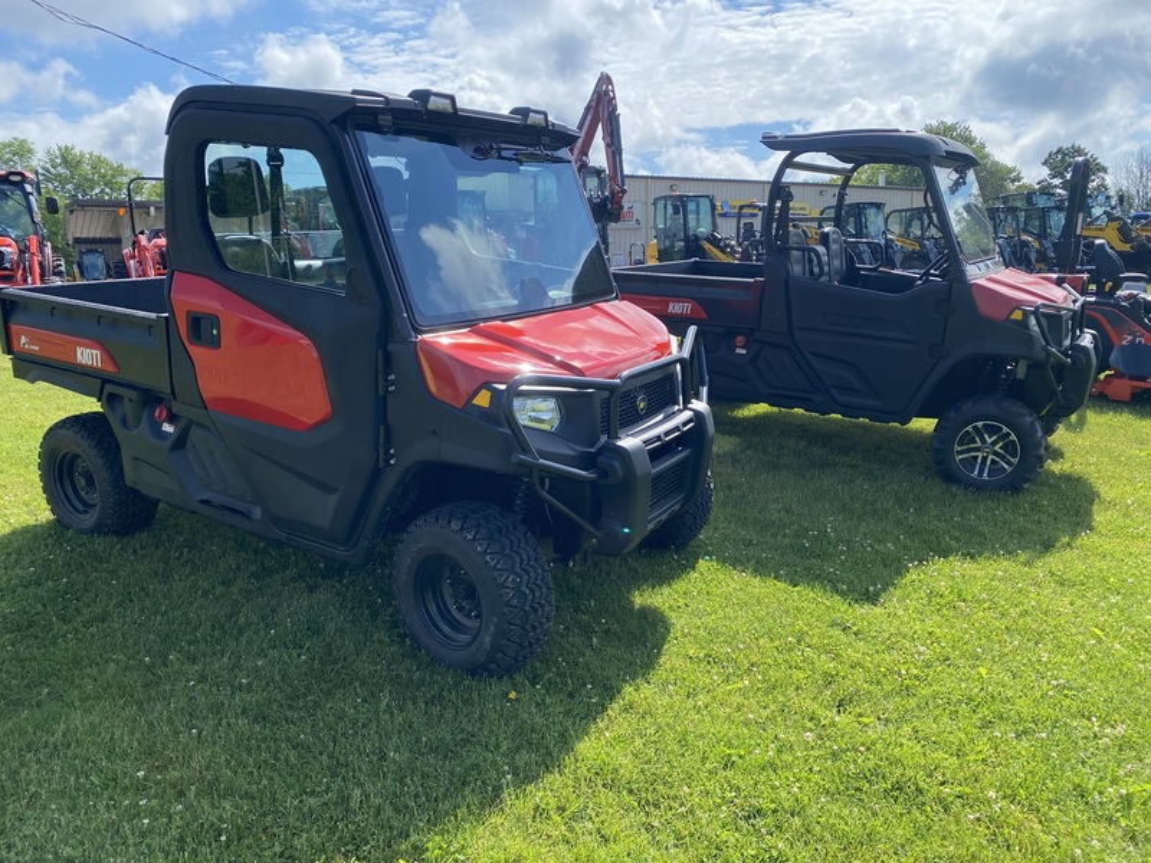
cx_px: 576
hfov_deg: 67.3
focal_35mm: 26
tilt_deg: -9.2
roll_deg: +1.6
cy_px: 432
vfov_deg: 53.1
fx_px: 865
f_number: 1.8
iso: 32
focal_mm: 4.25
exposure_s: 1/1629
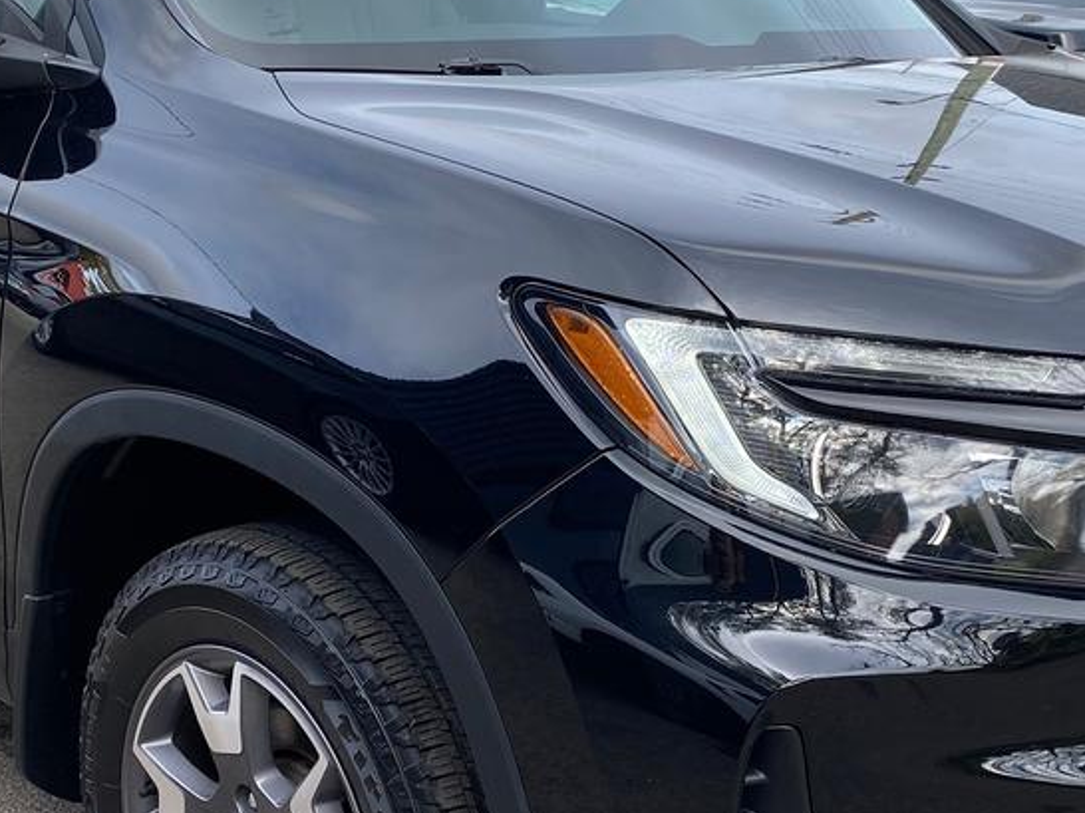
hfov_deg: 31.7
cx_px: 483
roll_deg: -2.2
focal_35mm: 61
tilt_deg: -17.3
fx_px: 1911
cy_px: 477
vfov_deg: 24.0
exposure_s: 1/673
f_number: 1.8
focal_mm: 4.25
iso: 32
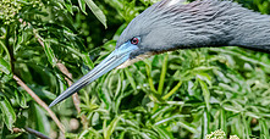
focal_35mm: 1906
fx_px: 13382
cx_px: 167
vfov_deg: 0.6
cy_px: 21
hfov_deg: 1.2
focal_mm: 400
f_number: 9
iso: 2000
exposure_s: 1/2500
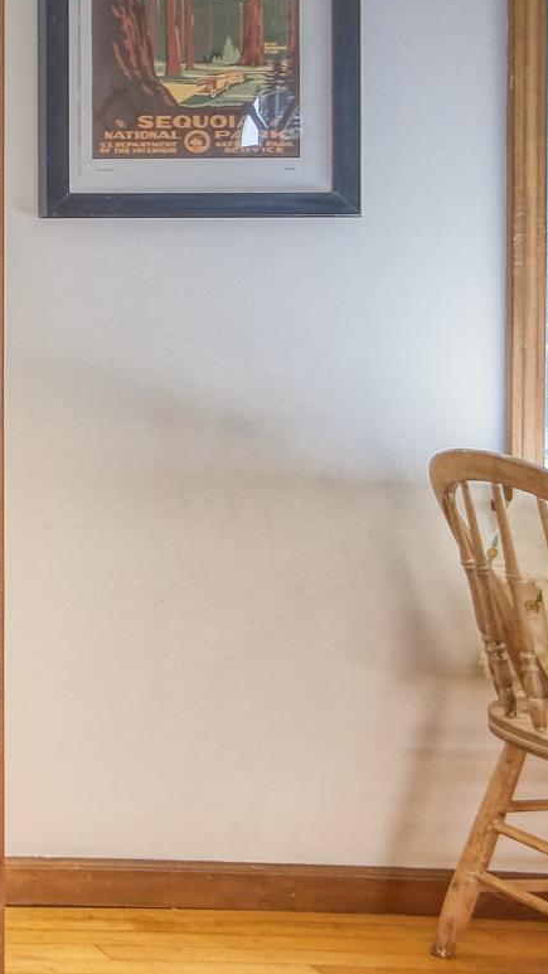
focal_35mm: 61
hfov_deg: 12.4
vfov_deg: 33.5
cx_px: -960
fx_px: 1575
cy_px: 217
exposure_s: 1/12
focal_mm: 10
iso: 800
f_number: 4
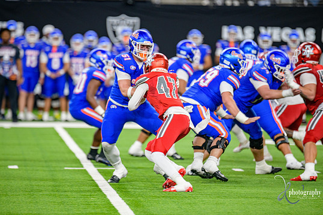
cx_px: 165
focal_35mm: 323
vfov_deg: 4.3
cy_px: 103
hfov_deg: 6.4
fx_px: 2897
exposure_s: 1/400
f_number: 2.8
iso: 1000
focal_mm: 300
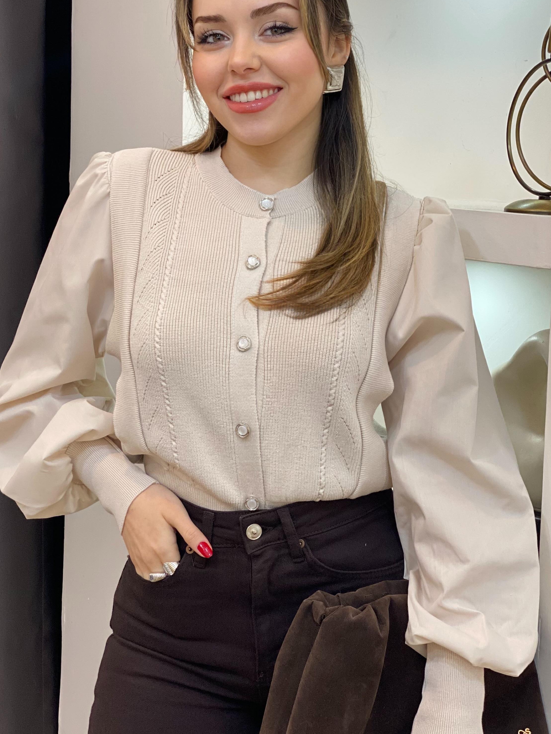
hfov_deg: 20.7
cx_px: 241
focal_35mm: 71
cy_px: 328
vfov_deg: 27.4
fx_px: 1507
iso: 100
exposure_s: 1/100
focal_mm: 6
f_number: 2
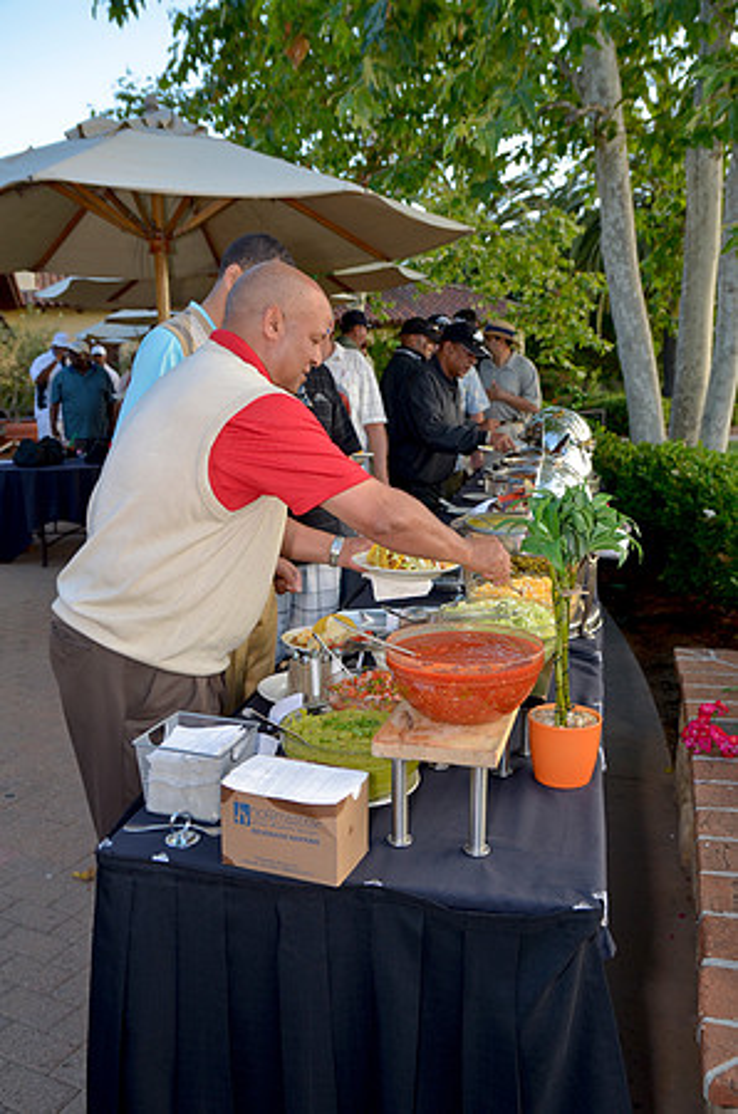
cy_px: 557
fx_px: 1019
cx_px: 369
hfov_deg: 39.8
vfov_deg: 57.3
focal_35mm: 33
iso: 100
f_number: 4
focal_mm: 22
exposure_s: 1/200
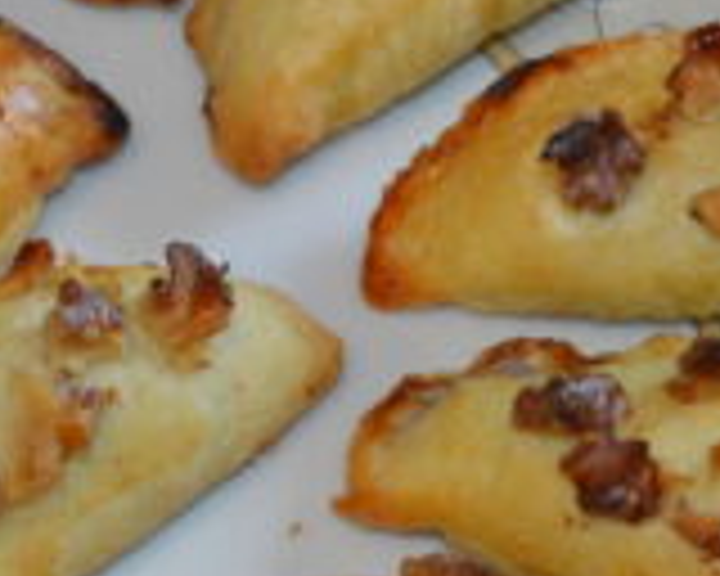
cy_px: 484
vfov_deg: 7.8
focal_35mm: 197
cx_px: -104
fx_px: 4198
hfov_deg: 9.7
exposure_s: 1/60
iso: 720
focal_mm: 32
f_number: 4.8
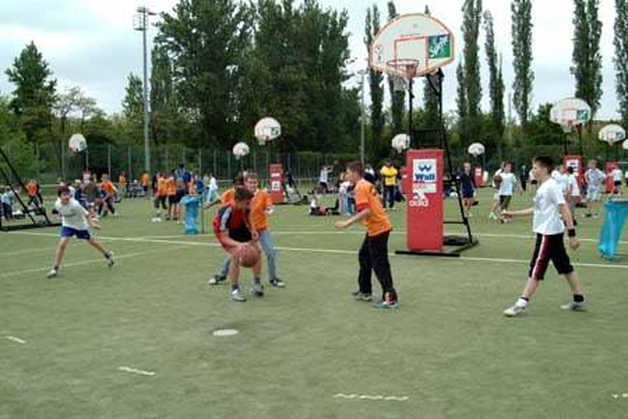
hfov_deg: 57.2
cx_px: 314
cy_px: 210
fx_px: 576
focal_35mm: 33
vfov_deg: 40.0
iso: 400
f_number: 9.5
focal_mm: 22
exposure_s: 1/350
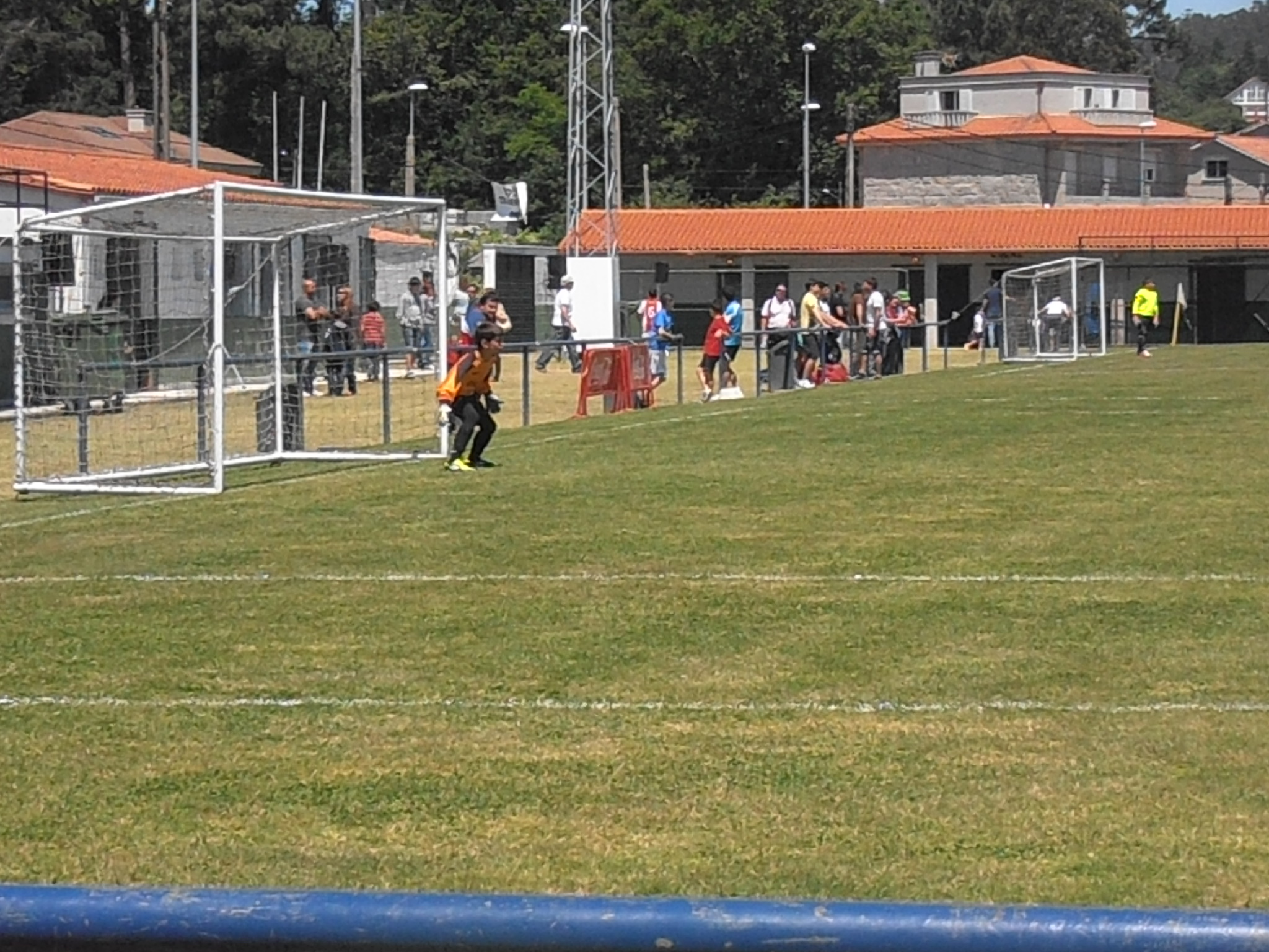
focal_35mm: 138
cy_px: 476
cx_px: 634
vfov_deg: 10.7
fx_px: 5059
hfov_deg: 14.3
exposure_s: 1/320
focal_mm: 24.39
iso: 400
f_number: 15
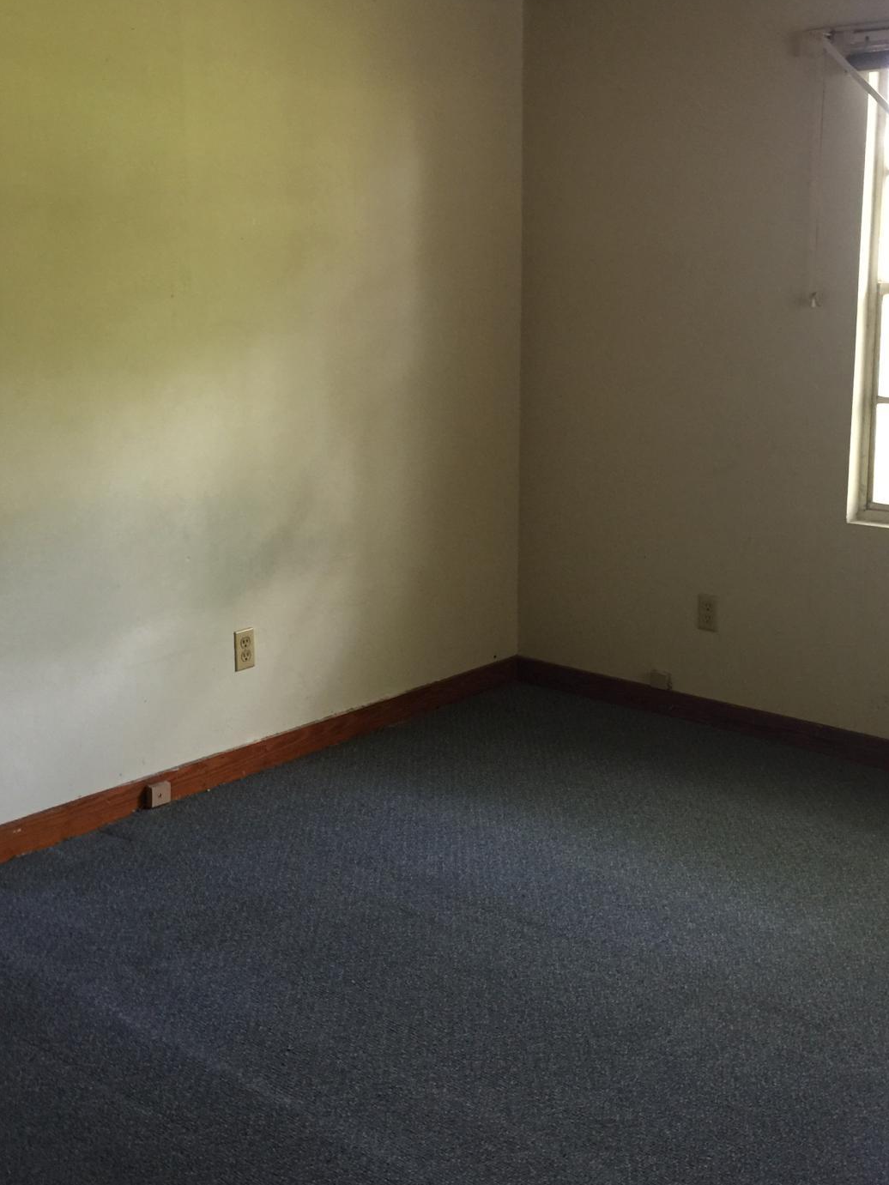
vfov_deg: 44.7
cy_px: 505
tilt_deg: -8.8
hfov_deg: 34.3
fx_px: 1438
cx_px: 478
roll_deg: -0.1
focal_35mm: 42
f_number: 2.2
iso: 100
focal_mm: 4.15
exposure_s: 1/10
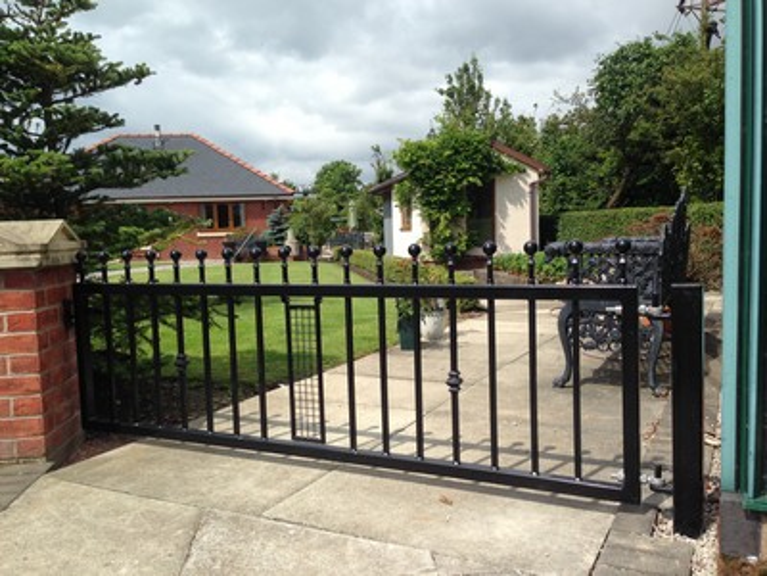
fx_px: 731
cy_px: 288
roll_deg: +1.0
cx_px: 384
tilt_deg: -5.3
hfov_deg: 55.4
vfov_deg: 42.9
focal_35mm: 33
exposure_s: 1/1261
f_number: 2.4
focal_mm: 4.12
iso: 50
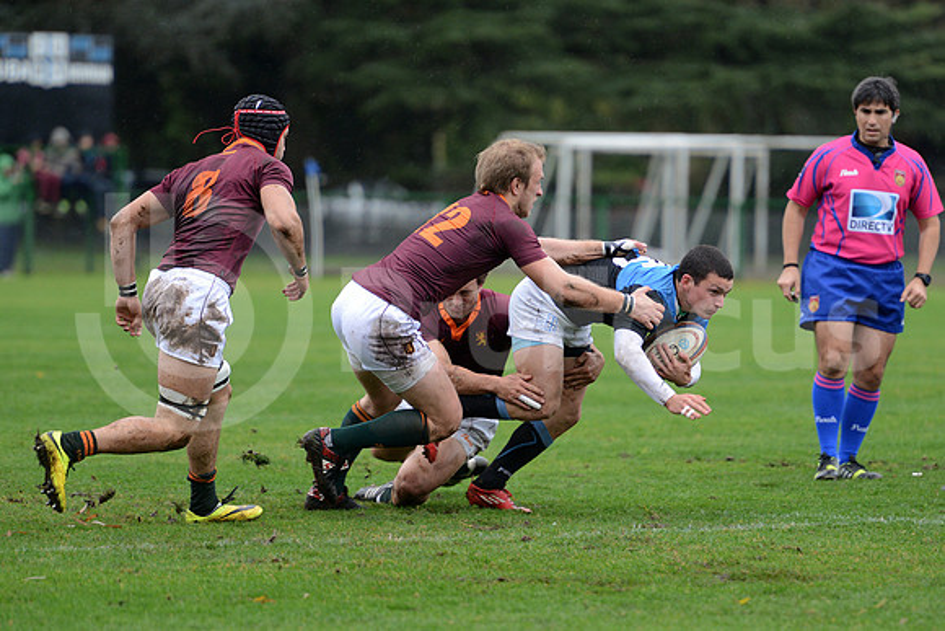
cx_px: 472
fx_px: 7089
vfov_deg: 5.1
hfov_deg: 7.6
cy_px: 316
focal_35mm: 270
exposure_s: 1/500
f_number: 4
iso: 1250
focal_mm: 270
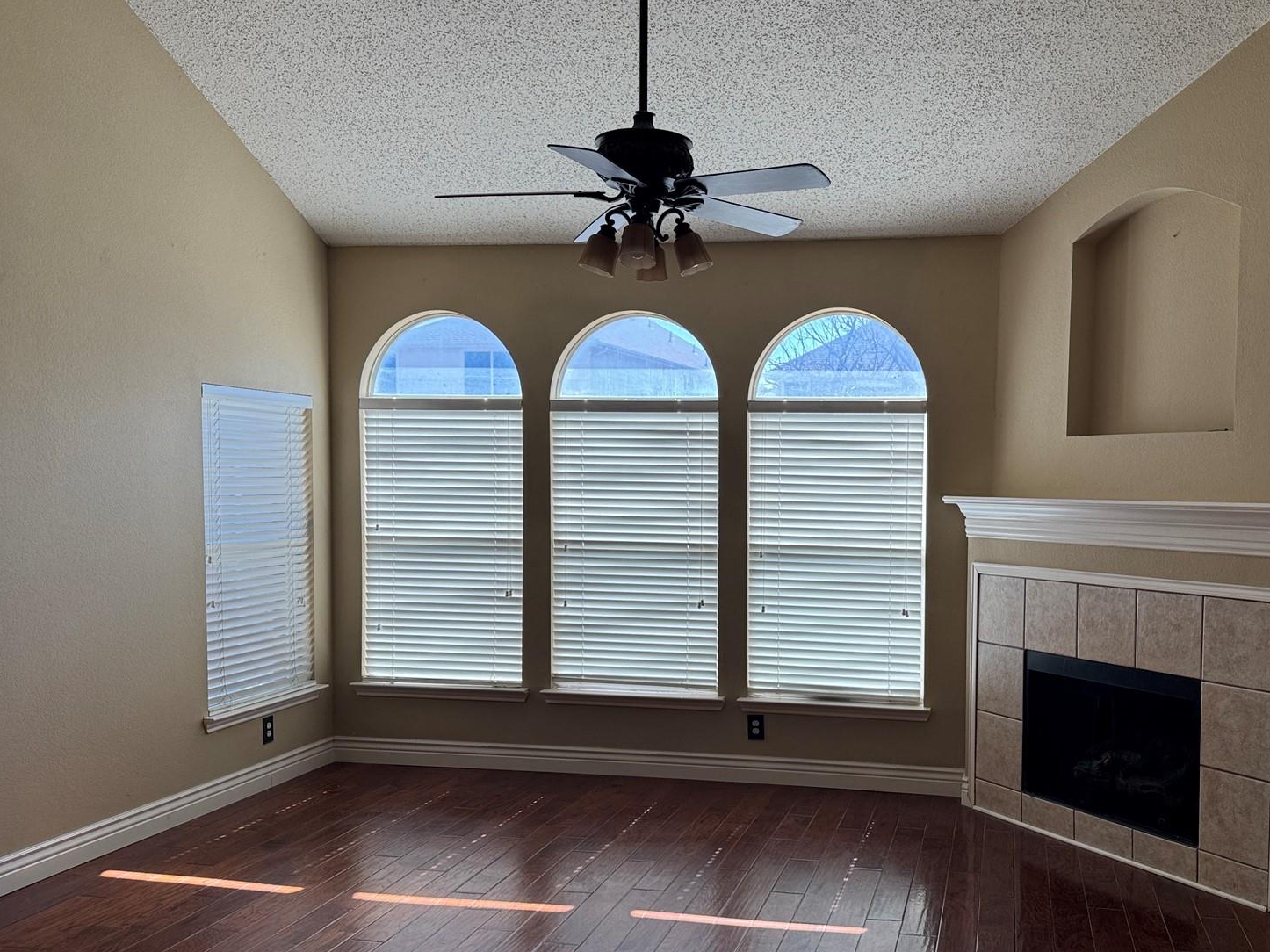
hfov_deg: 53.5
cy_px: 532
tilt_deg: -3.1
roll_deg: -0.7
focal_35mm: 34
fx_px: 1247
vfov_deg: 41.7
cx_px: 769
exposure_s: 1/399
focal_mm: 6.76
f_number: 1.78
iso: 80
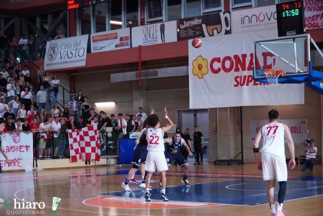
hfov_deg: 28.6
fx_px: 633
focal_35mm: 70
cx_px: 162
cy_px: 108
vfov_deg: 19.3
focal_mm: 47
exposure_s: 1/1000
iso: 5000
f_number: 4
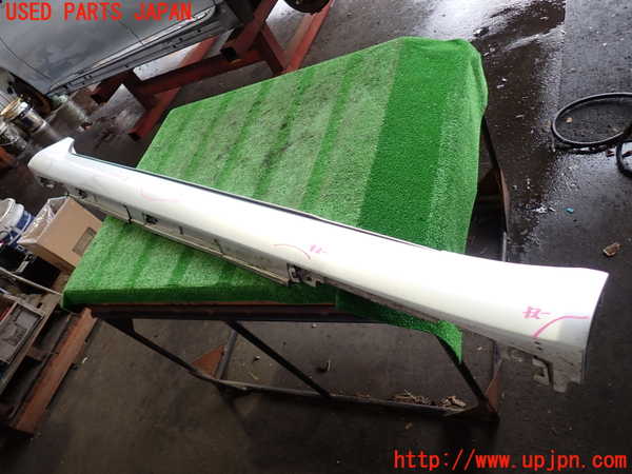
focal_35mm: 25
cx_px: 316
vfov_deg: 54.9
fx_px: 456
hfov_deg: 69.4
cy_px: 237
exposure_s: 1/60
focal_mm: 4.5
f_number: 2
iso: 160
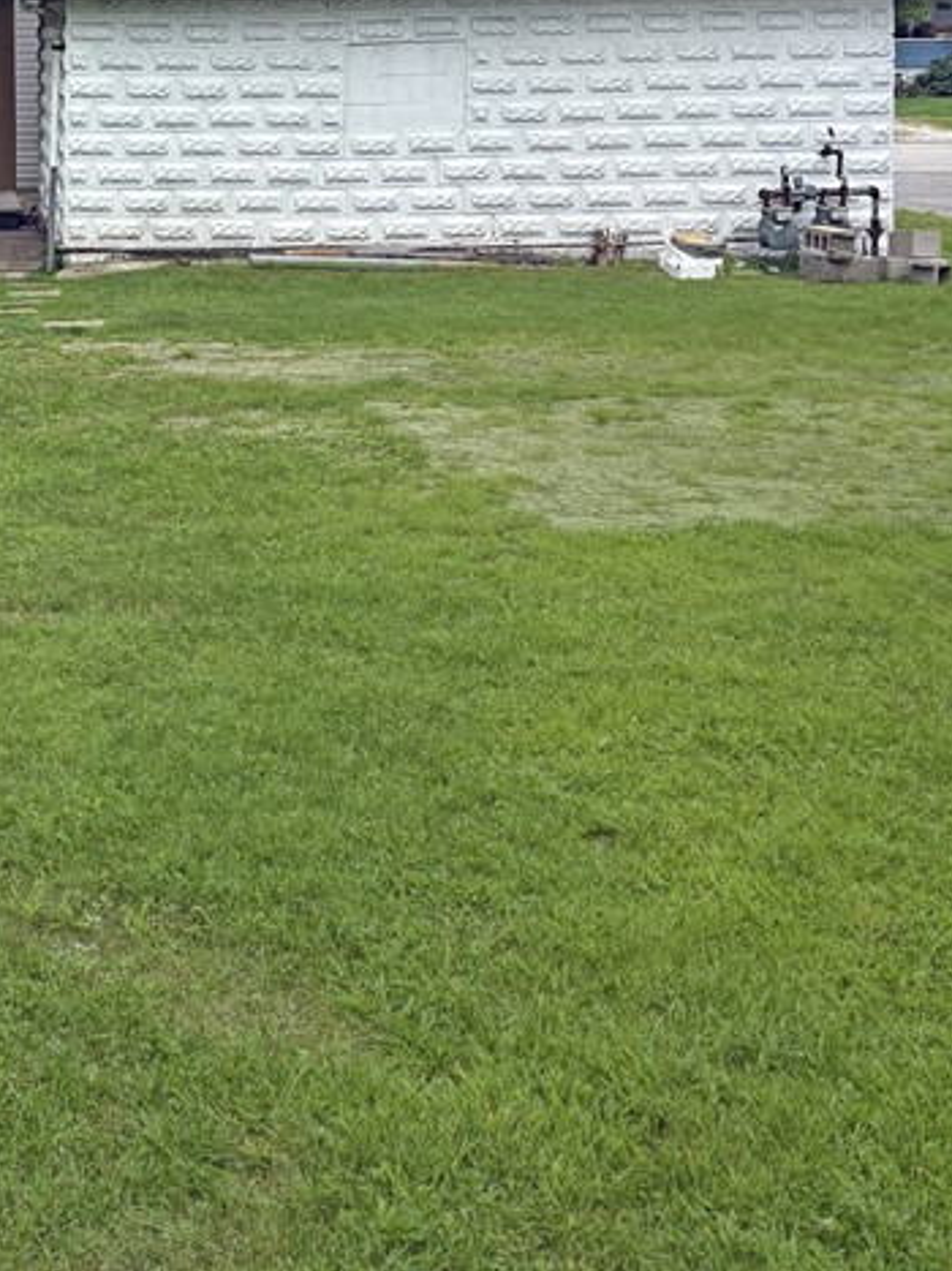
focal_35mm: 57
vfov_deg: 32.4
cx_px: -71
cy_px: 163
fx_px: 2091
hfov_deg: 24.1
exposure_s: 1/3831
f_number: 1.6
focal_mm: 5.96
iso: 50
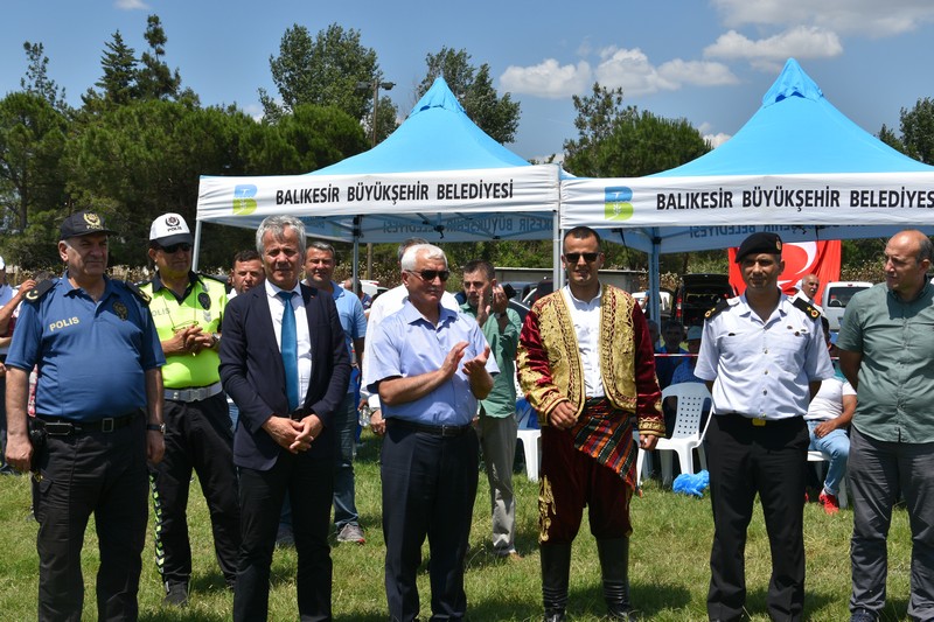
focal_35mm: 57
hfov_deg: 35.1
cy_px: 311
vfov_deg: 23.8
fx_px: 1478
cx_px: 467
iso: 200
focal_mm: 38
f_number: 11
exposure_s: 1/500
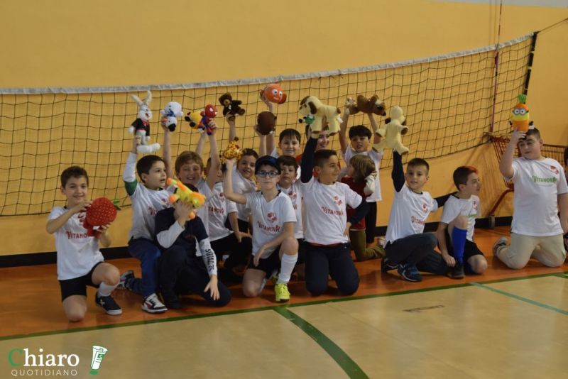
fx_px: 758
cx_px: 284
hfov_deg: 41.1
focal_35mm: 48
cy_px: 190
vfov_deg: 28.1
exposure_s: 1/160
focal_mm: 32
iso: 320
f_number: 3.5
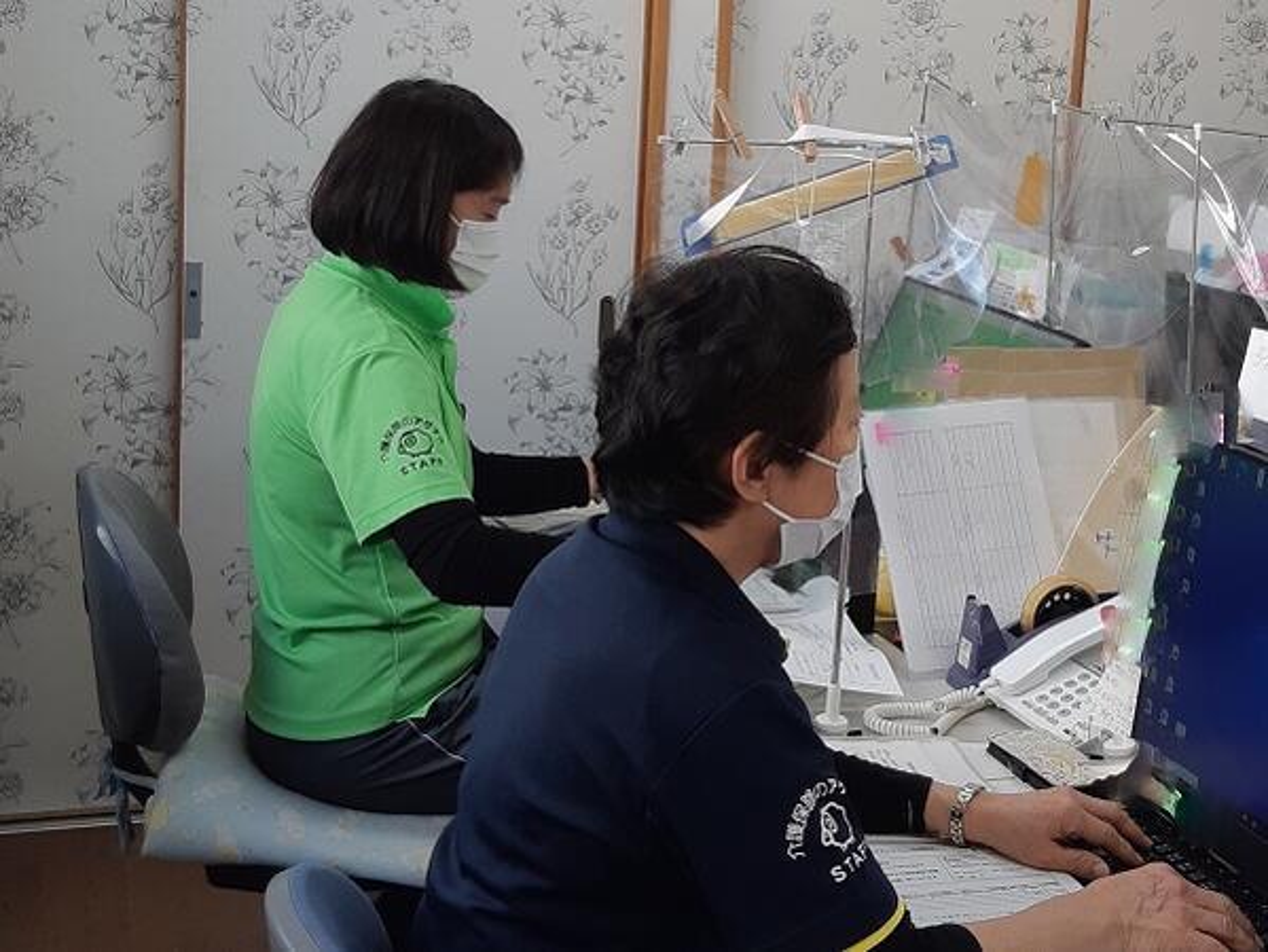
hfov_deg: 67.3
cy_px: 476
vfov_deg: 53.1
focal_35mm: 26
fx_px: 953
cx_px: 634
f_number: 1.7
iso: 40
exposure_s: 1/108
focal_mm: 3.93
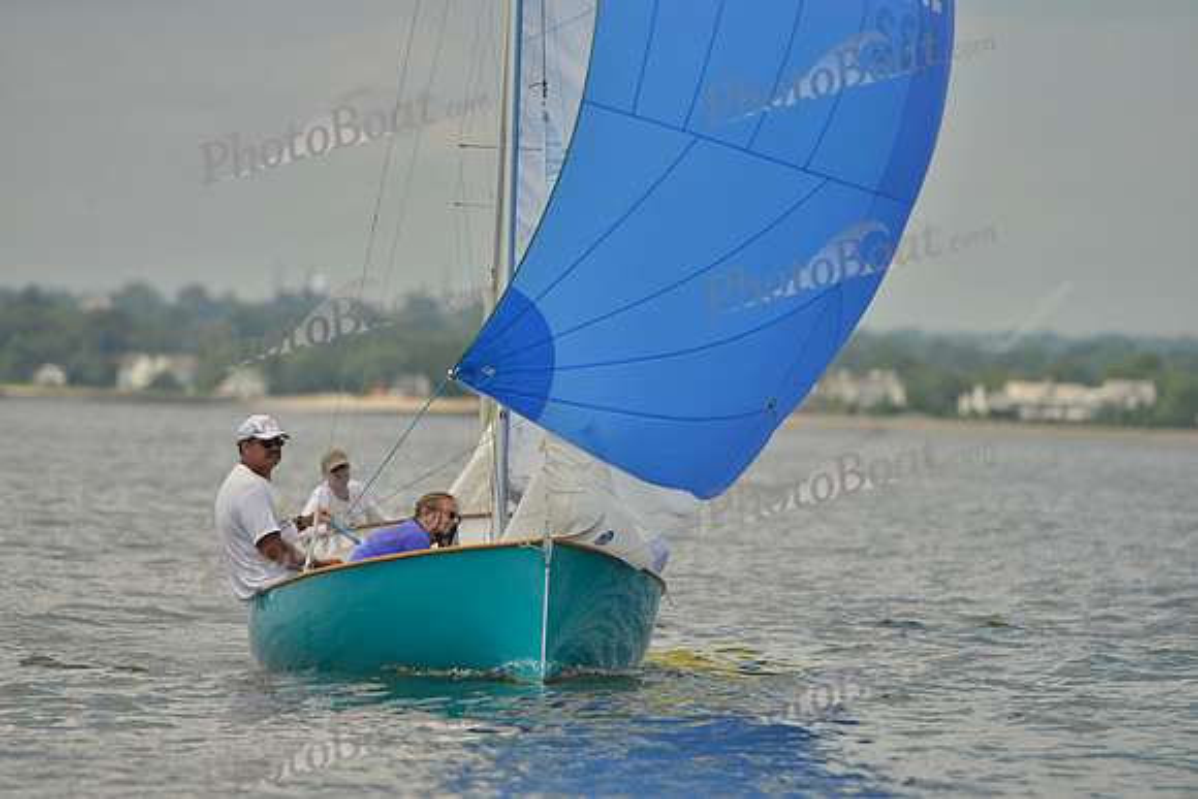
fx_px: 13314
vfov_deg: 3.4
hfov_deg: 5.2
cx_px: 599
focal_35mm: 400
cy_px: 400
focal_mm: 400
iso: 200
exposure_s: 1/1250
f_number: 6.3
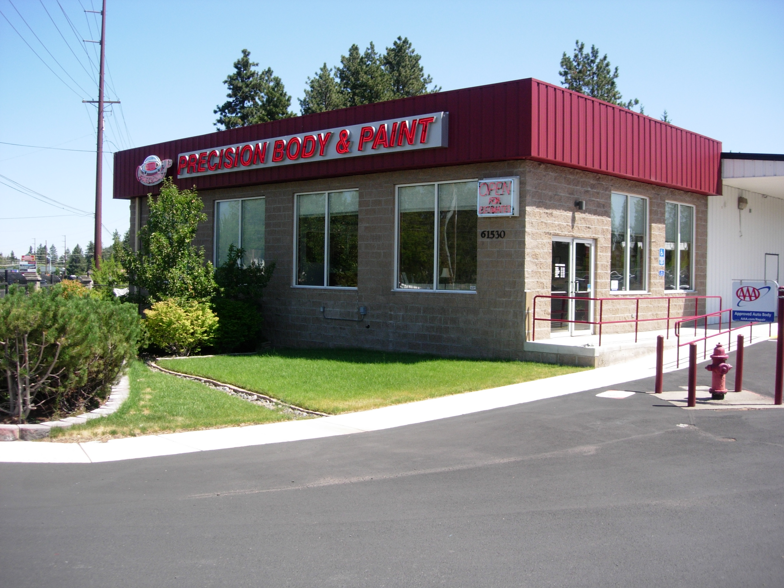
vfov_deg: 37.7
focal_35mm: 38
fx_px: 861
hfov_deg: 49.0
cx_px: 392
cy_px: 294
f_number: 2.8
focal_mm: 7.8
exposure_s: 1/790
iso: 64
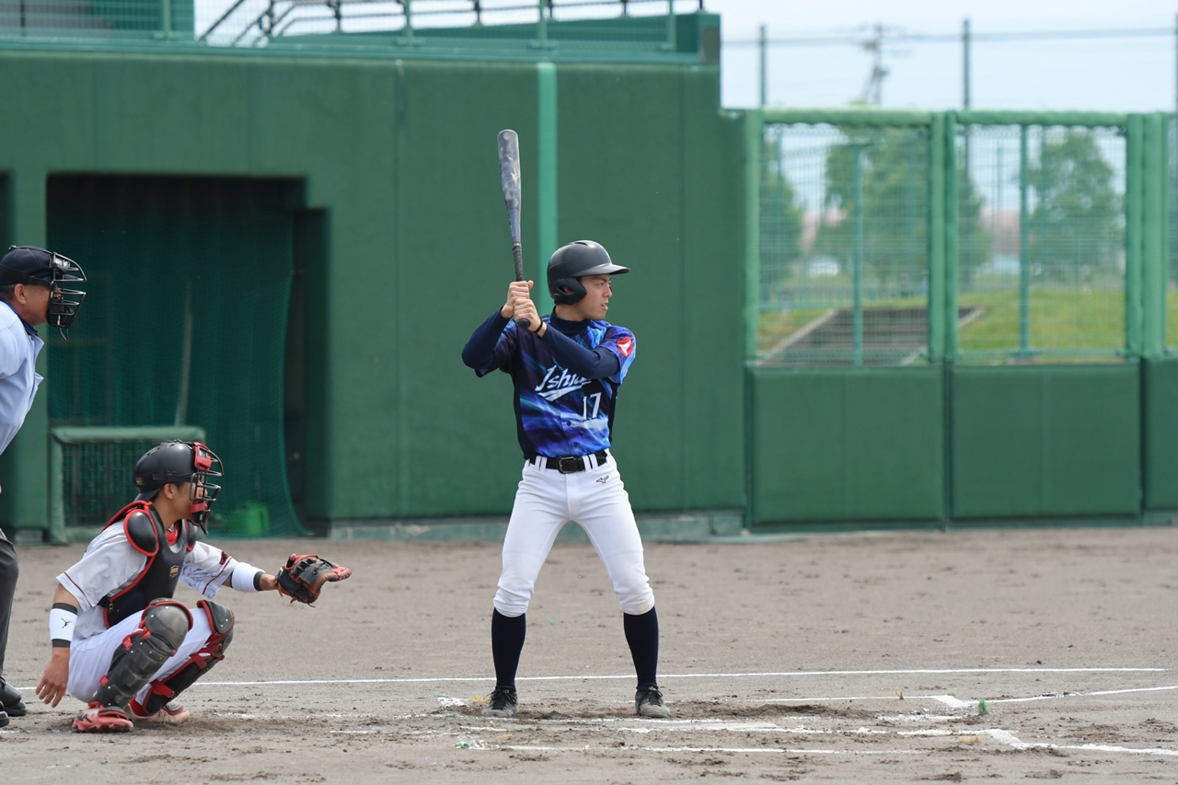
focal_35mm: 240
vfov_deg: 5.7
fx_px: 7852
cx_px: 589
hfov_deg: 8.6
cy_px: 392
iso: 560
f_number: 4
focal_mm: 160
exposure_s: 1/4000
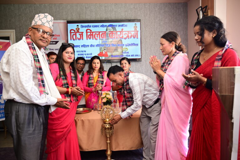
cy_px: 80
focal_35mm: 24
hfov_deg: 73.7
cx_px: 120
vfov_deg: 53.2
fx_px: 160
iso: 400
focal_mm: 24
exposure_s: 1/100
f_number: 4
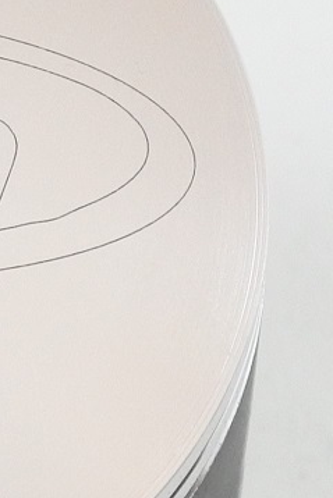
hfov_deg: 5.1
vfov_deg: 7.8
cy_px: 319
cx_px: -202
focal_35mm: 265
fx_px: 3673
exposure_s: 1/125
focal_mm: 21
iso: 640
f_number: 4.8
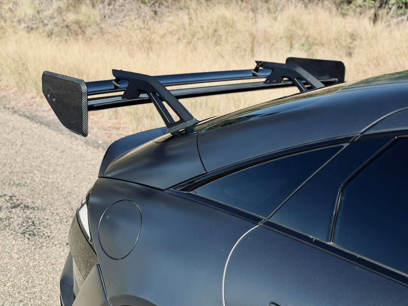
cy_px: 153
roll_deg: +2.3
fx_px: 566
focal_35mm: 48
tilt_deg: -18.9
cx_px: 204
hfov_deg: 39.7
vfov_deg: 30.3
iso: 64
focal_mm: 6.76
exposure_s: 1/2577
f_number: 1.78
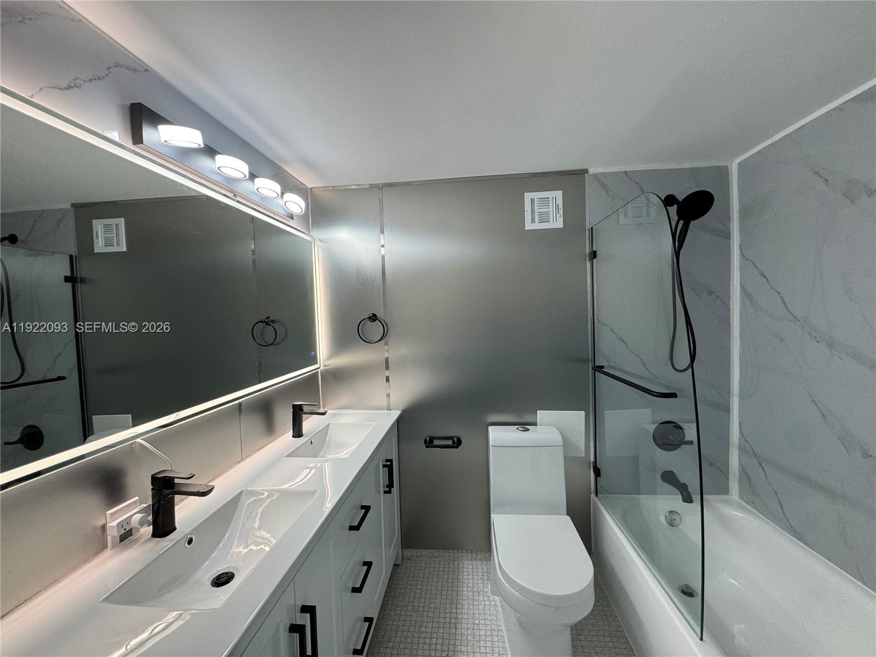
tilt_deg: -3.1
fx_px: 354
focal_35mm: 14
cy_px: 328
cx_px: 438
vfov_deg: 85.7
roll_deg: +1.9
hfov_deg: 102.1
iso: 125
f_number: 2.2
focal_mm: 2.22
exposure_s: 1/120
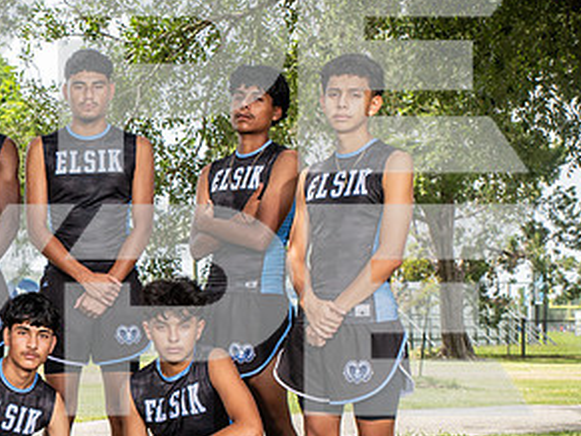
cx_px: 26
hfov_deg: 26.9
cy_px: 311
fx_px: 1158
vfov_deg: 21.2
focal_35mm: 69
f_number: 6.3
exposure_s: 1/500
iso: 250
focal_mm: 36
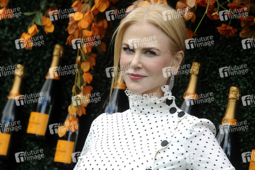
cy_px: 85
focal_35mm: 200
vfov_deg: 6.9
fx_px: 1417
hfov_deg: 10.3
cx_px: 128
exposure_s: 1/640
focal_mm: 200
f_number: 8
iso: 640
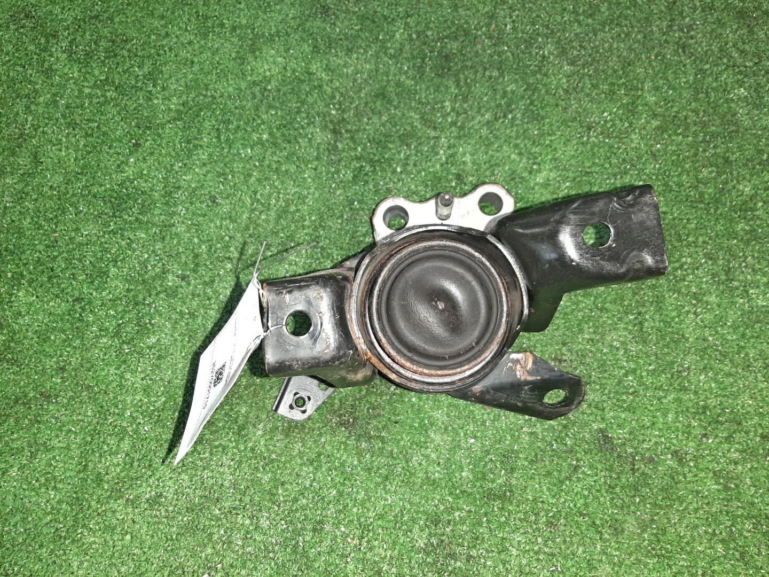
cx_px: 384
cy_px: 288
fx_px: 578
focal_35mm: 26
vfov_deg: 53.1
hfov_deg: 67.3
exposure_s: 1/25
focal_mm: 3.93
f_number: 1.7
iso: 278
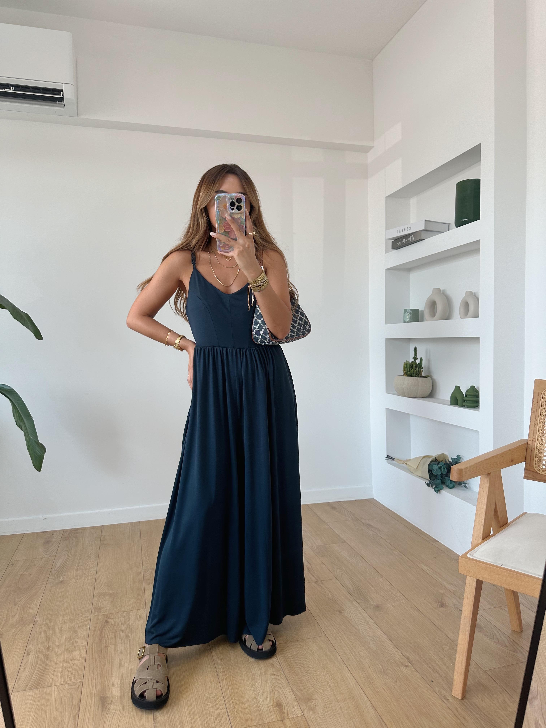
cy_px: 364
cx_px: 273
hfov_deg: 56.8
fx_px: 505
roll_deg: -2.0
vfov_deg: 71.6
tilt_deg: -31.4
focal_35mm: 24
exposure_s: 1/100
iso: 100
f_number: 1.78
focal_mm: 6.86
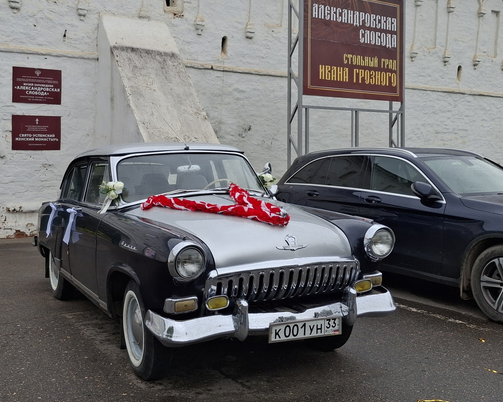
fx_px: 402
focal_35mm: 27
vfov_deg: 53.2
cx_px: 238
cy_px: 197
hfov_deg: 64.0
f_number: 1.8
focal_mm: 4.69
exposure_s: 1/286
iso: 32
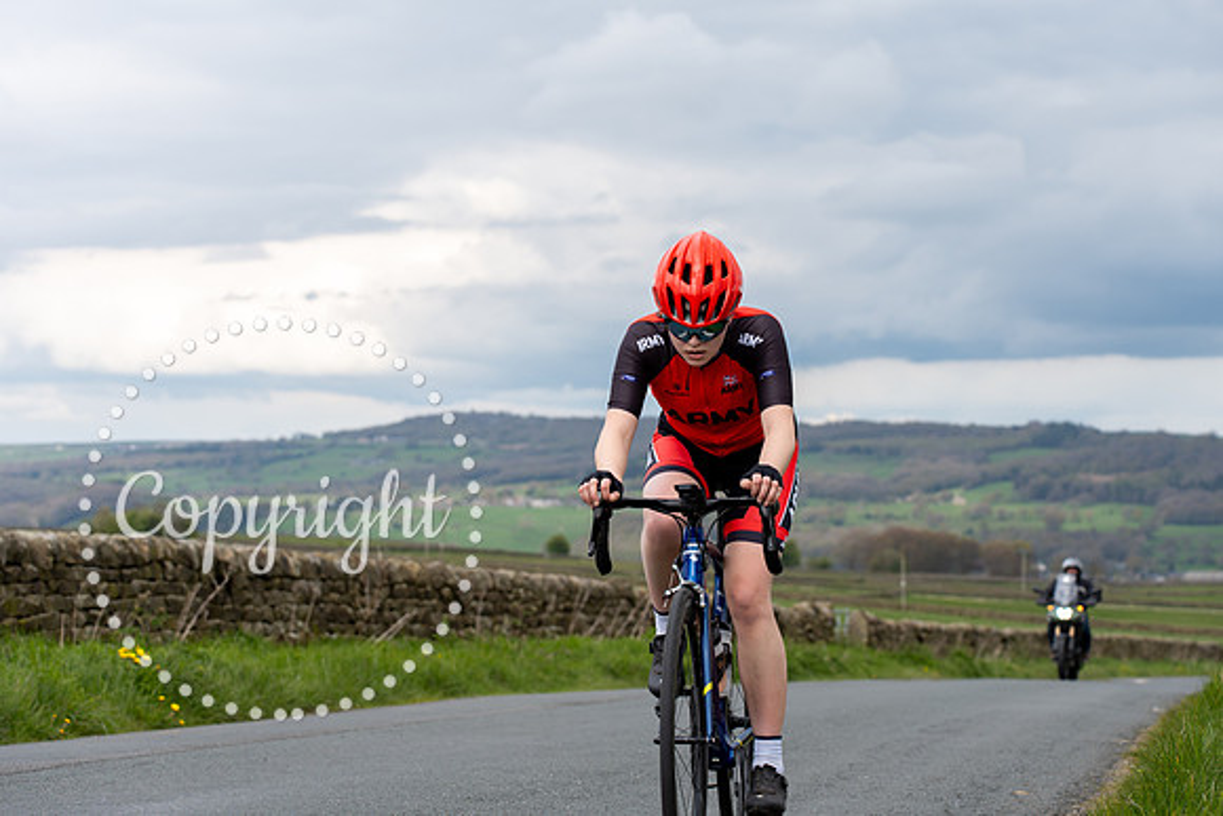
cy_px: 363
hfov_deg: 24.1
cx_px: 604
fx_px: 2869
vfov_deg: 16.2
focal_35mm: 84
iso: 200
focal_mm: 75
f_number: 4.5
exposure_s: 1/640
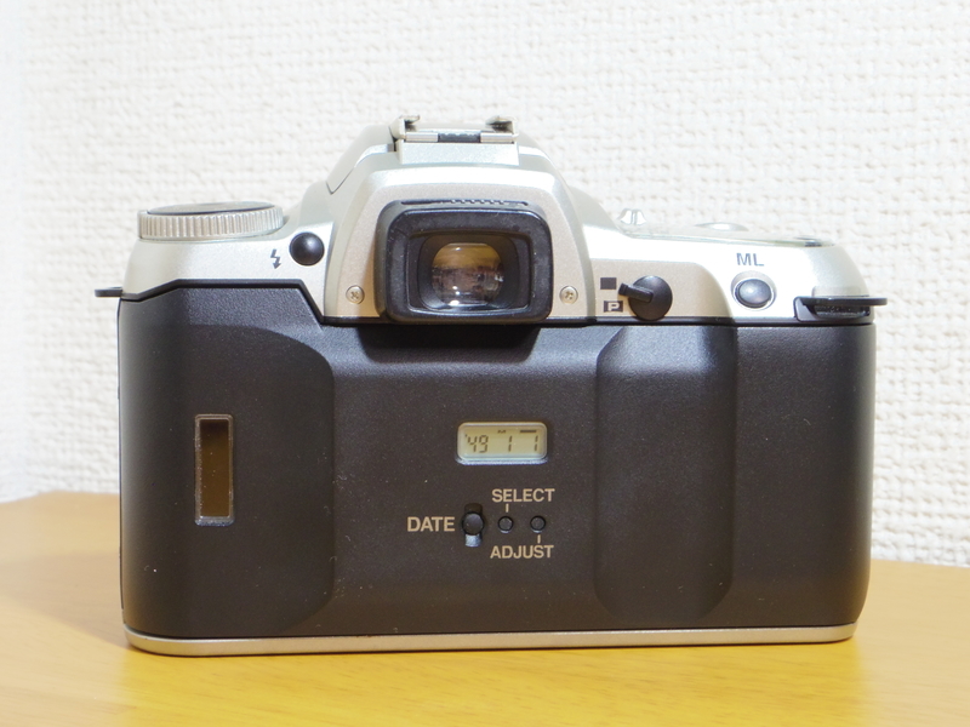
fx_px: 1765
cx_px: 485
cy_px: 364
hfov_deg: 30.7
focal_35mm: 63
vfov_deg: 23.3
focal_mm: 11.4
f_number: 5.6
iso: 400
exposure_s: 1/10
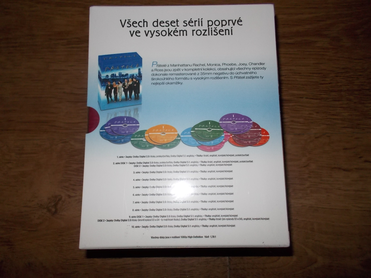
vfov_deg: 48.2
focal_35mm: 29
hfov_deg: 61.7
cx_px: 186
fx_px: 311
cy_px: 139
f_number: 3.3
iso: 200
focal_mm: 4.1
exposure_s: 1/30
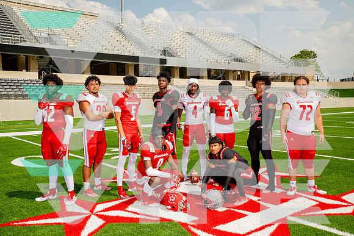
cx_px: 177
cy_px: 118
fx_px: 346
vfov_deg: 37.7
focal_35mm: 35
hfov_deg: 54.2
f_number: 7.1
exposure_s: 1/400
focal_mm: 35
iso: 100
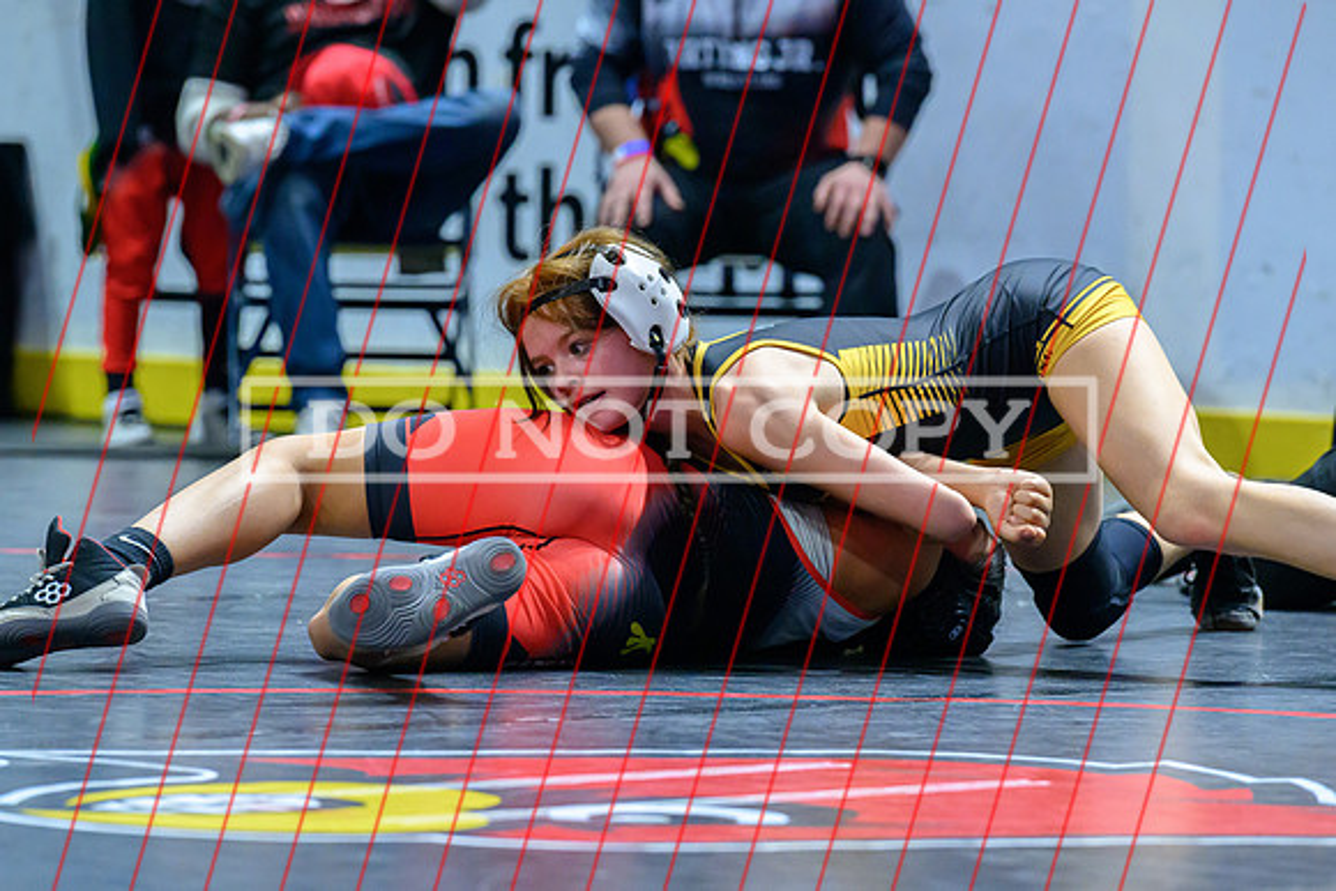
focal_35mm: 234
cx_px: 689
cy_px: 505
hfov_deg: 8.8
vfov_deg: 5.9
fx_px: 8677
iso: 10000
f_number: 5
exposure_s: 1/800
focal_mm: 200
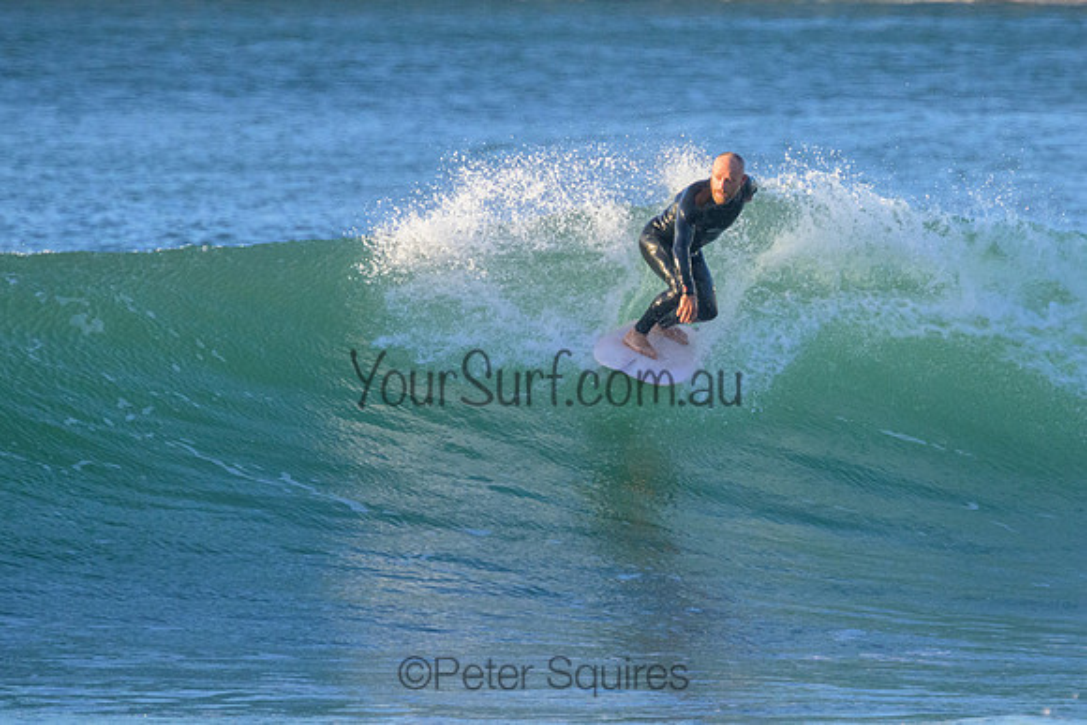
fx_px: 33027
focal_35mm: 1094
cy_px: 260
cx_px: 743
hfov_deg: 1.9
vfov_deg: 1.3
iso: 4000
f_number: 11
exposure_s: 1/1000
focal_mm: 800
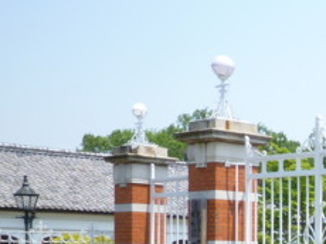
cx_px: 547
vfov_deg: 16.3
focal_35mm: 87
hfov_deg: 18.6
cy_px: 289
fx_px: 818
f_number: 3.2
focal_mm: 4.4
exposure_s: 1/500
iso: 80
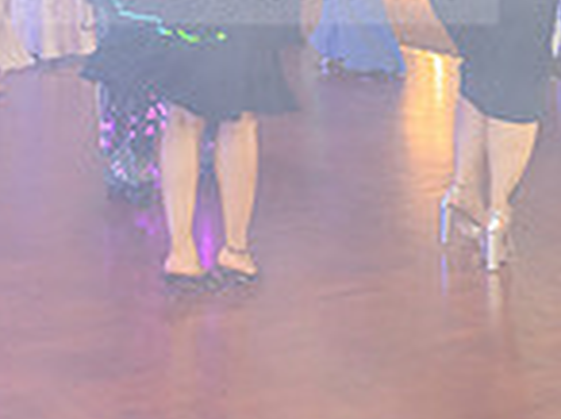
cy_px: -67
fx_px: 1828
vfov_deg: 12.8
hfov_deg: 17.4
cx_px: 173
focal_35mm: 113
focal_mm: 29.5
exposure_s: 1/200
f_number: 2.8
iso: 1250
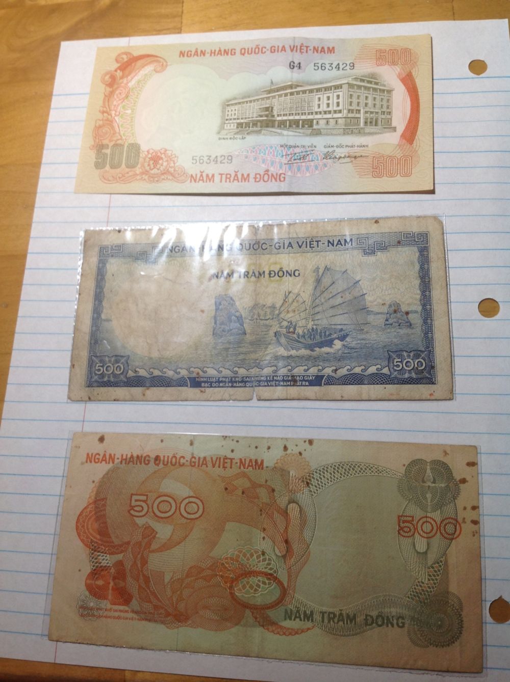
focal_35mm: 35
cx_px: 255
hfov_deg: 40.6
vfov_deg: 52.7
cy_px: 341
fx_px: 689
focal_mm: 4.28
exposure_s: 1/30
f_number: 2.4
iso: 64
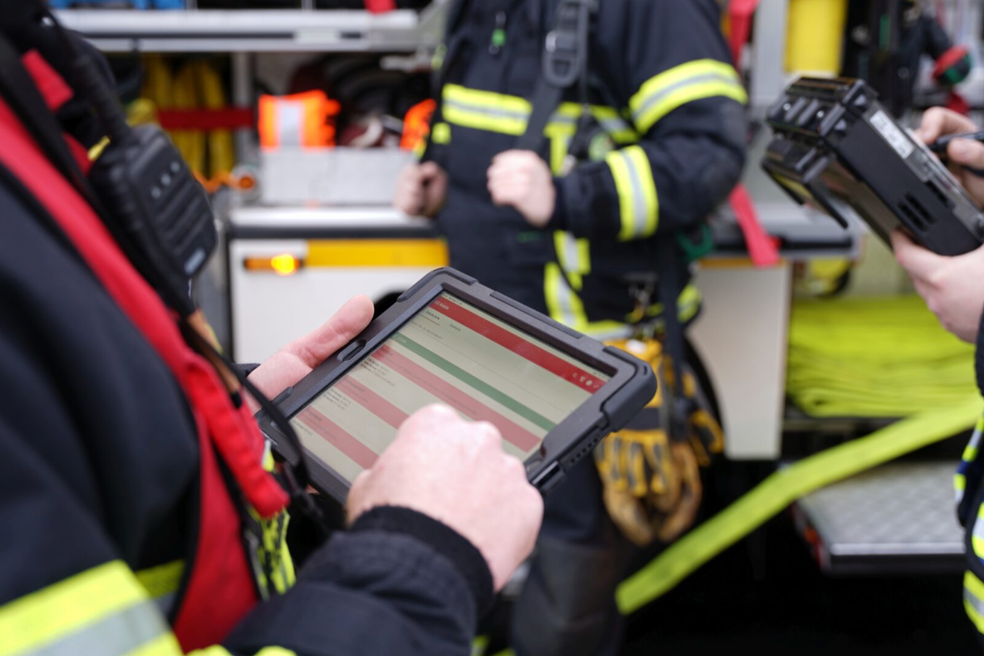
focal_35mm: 56
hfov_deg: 35.9
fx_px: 1518
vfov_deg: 24.4
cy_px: 321
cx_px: 475
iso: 50
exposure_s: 1/30
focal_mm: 41.4
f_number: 2.8
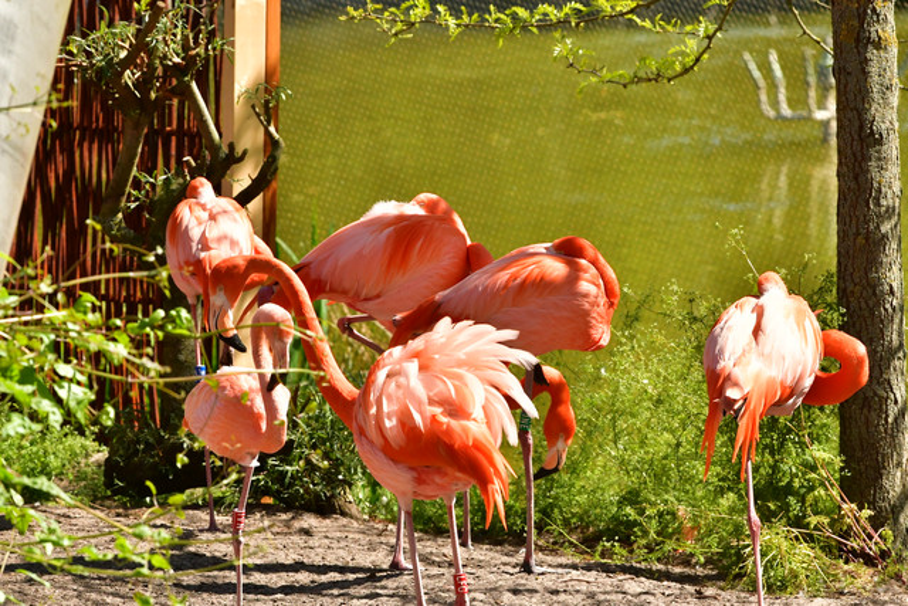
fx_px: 10091
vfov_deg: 3.4
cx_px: 454
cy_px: 303
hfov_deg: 5.2
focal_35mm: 400
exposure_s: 1/2000
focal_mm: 200
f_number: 7.1
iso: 800
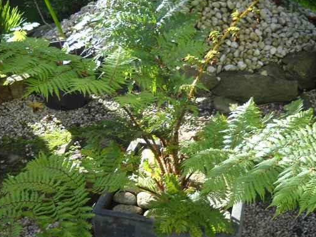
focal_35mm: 48
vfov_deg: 30.2
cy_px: 118
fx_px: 438
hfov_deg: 39.7
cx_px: 158
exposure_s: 1/125
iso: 64
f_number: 3.1
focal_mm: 6.72
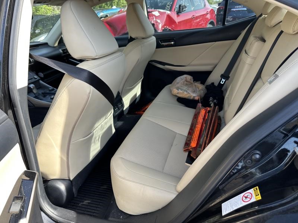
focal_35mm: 24
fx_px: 207
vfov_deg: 56.8
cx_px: 149
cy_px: 112
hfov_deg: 71.6
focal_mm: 6.86
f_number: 1.78
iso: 80
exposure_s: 1/281
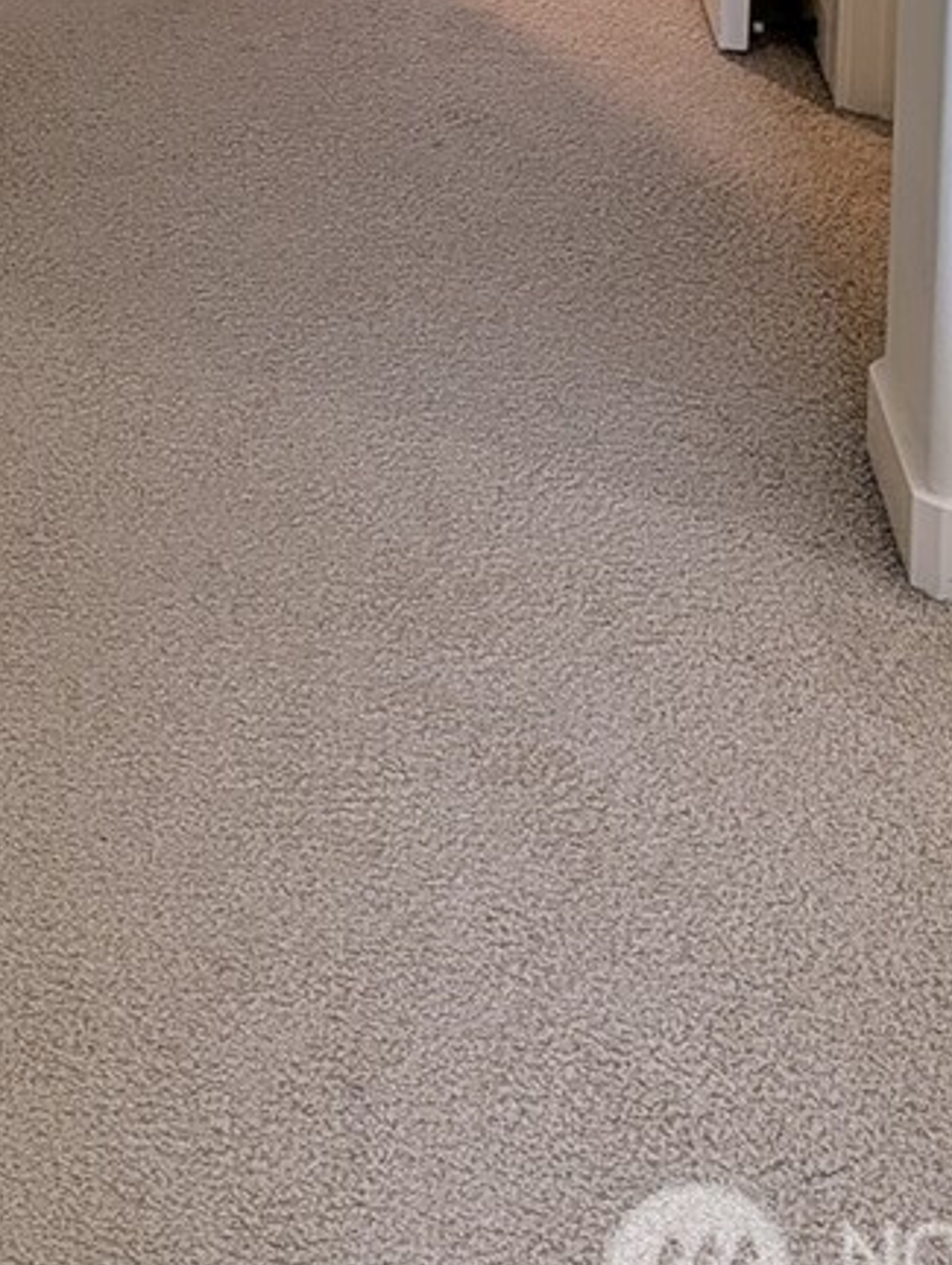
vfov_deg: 20.4
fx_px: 2928
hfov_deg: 17.8
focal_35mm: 80
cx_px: -100
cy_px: -695
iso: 36
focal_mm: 6.9
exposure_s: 1/60
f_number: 1.68
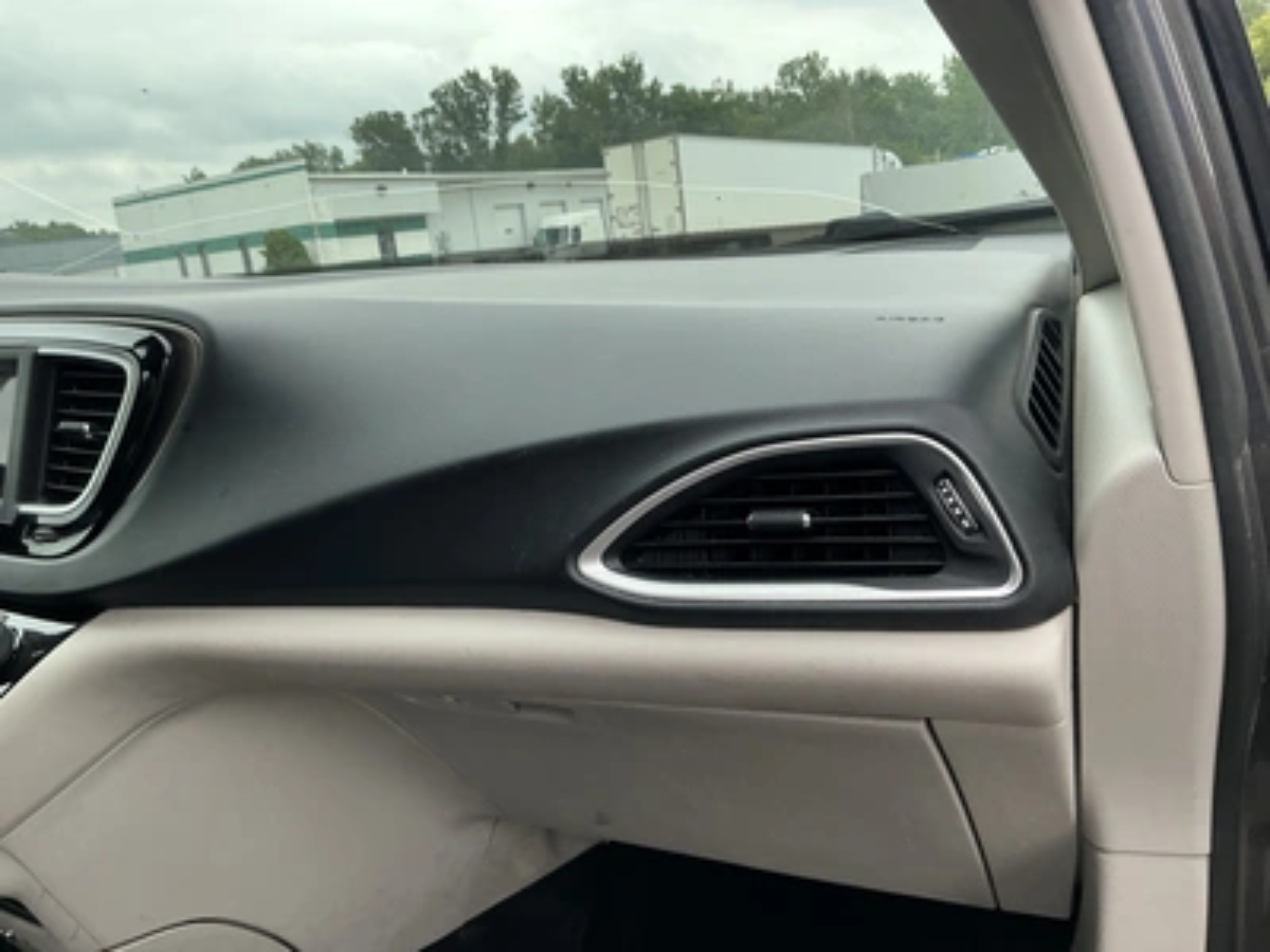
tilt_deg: -12.8
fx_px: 1027
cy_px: 476
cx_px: 635
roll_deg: +4.3
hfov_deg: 63.4
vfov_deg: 49.7
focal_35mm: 28
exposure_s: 1/122
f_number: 1.8
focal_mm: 3
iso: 20
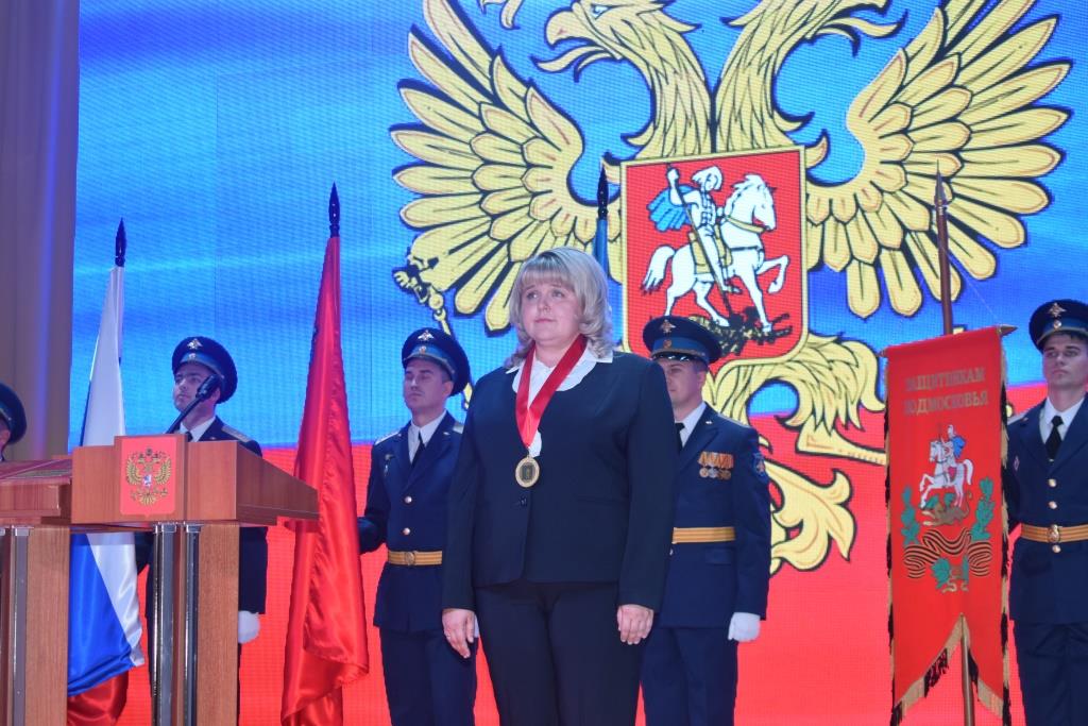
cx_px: 544
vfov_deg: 16.6
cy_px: 363
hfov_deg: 24.6
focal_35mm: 82
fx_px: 2494
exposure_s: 1/125
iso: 800
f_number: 5.6
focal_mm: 55
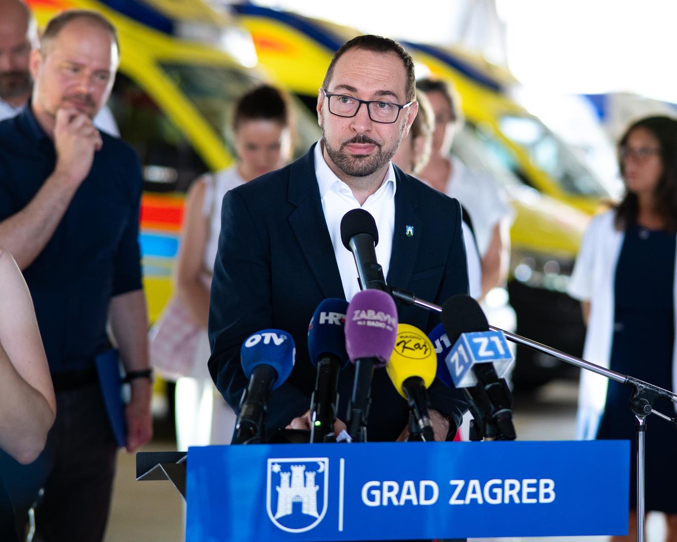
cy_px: 271
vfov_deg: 15.9
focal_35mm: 97
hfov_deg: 19.8
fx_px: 1944
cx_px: 366
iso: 2000
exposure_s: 1/250
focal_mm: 85
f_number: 1.8
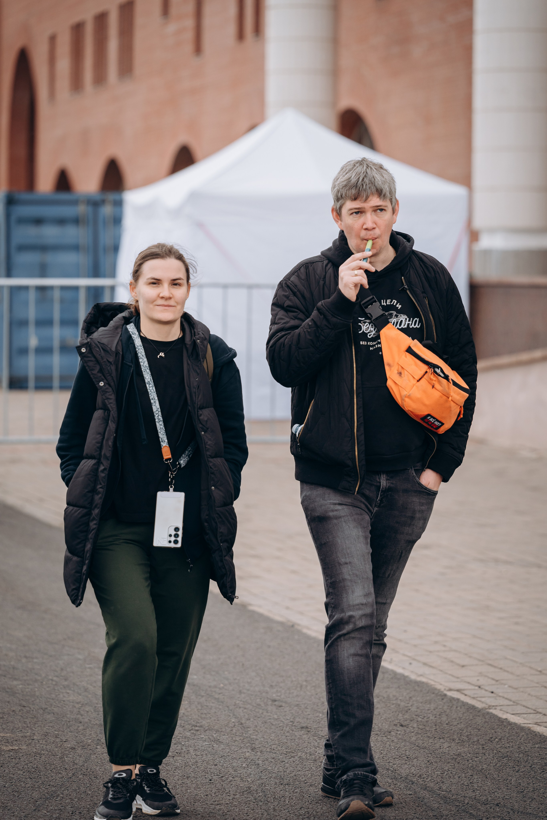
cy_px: 410
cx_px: 274
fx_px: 3373
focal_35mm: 148
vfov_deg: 13.9
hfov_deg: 9.3
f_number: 4
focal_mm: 148
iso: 400
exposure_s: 1/800
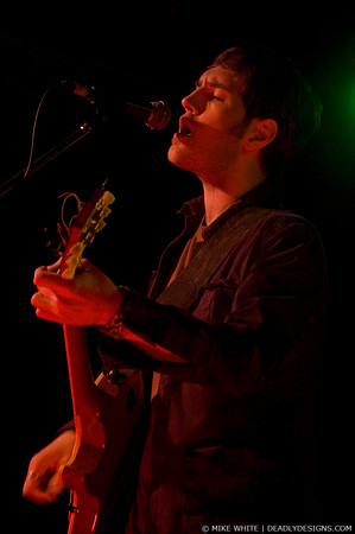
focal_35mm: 105
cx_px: 178
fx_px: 1557
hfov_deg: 13.0
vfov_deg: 19.5
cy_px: 267
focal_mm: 70
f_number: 2.8
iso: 800
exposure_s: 1/60
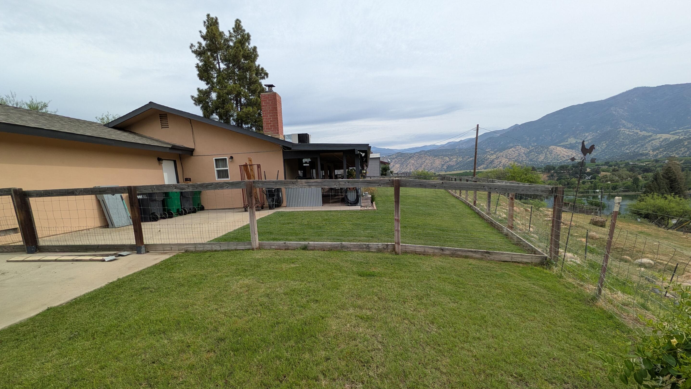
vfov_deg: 66.7
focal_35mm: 16
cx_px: 342
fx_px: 293
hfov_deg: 99.4
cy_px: 226
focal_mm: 1.85
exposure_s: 1/1481
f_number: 2.2
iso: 49
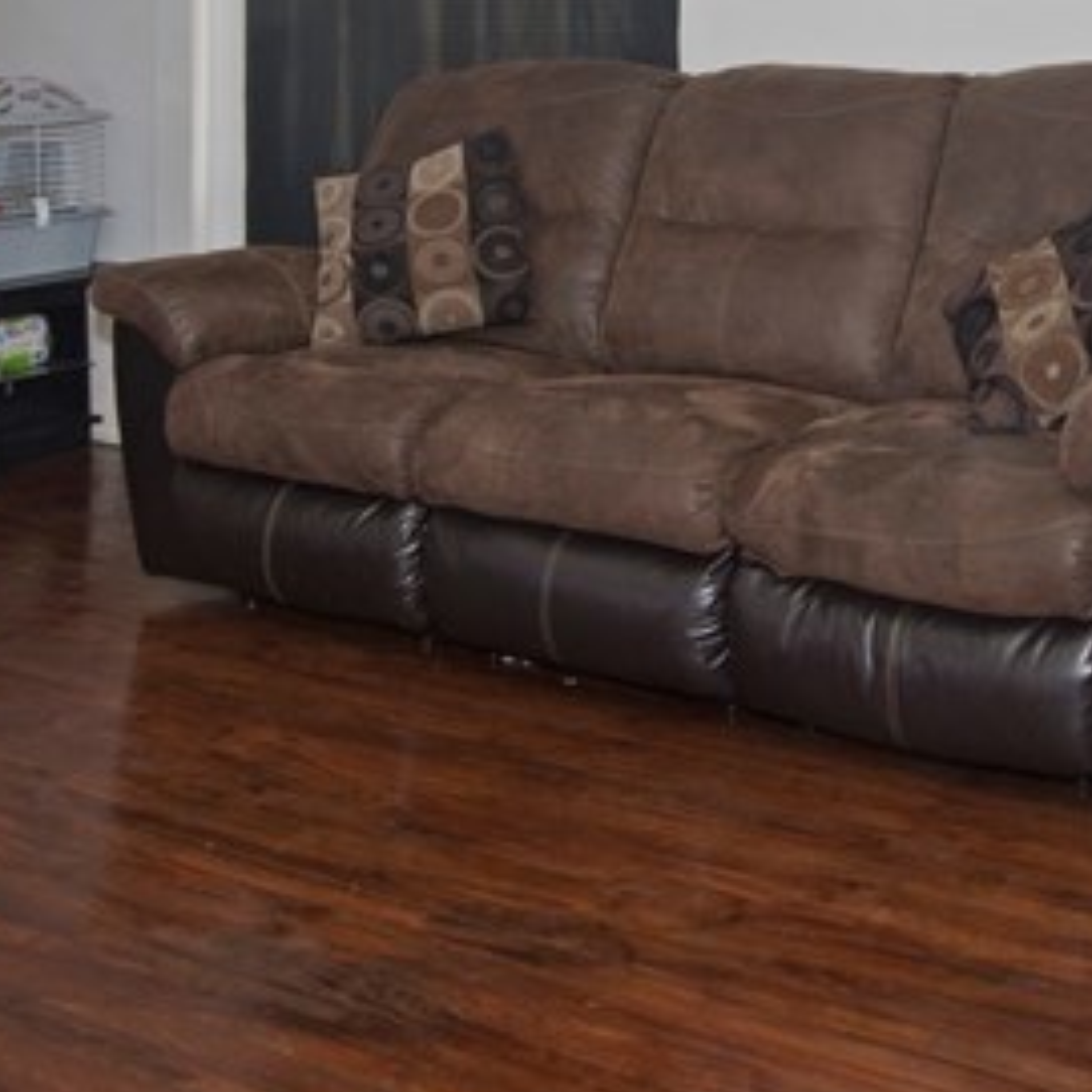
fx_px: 1820
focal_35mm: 51
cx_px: 649
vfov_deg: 31.7
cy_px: 101
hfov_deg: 33.3
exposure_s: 1/2
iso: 320
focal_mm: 10
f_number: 8
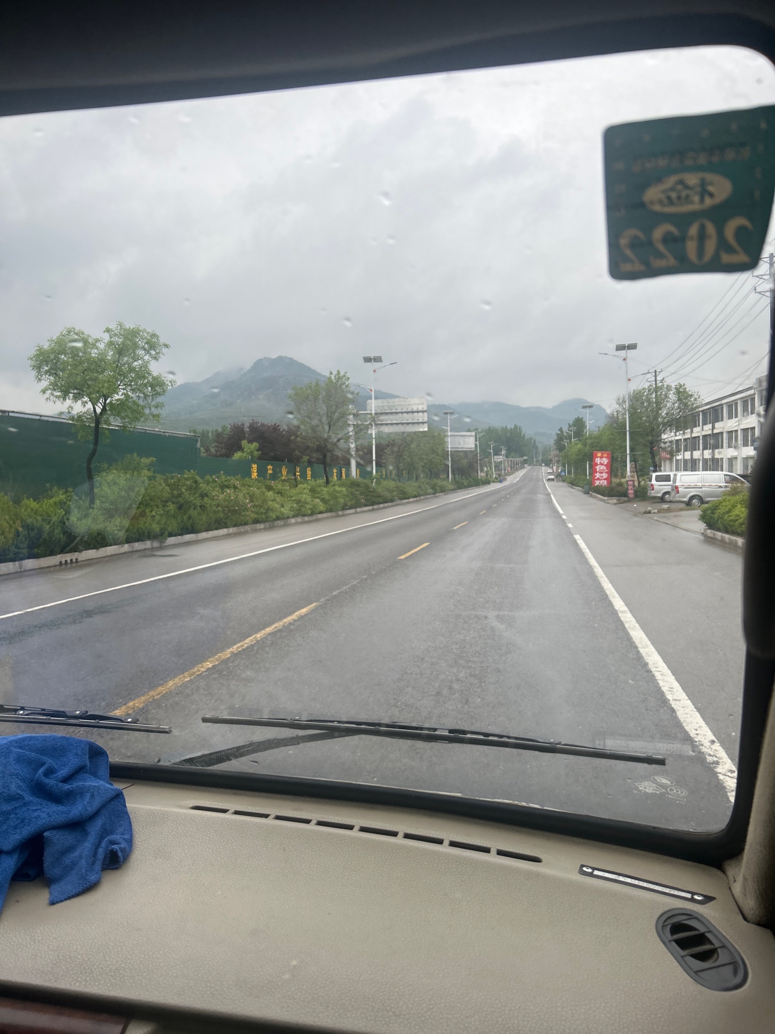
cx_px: 388
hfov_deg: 53.1
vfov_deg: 67.3
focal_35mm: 26
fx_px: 776
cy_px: 517
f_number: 1.5
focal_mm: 5.7
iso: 50
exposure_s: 1/780
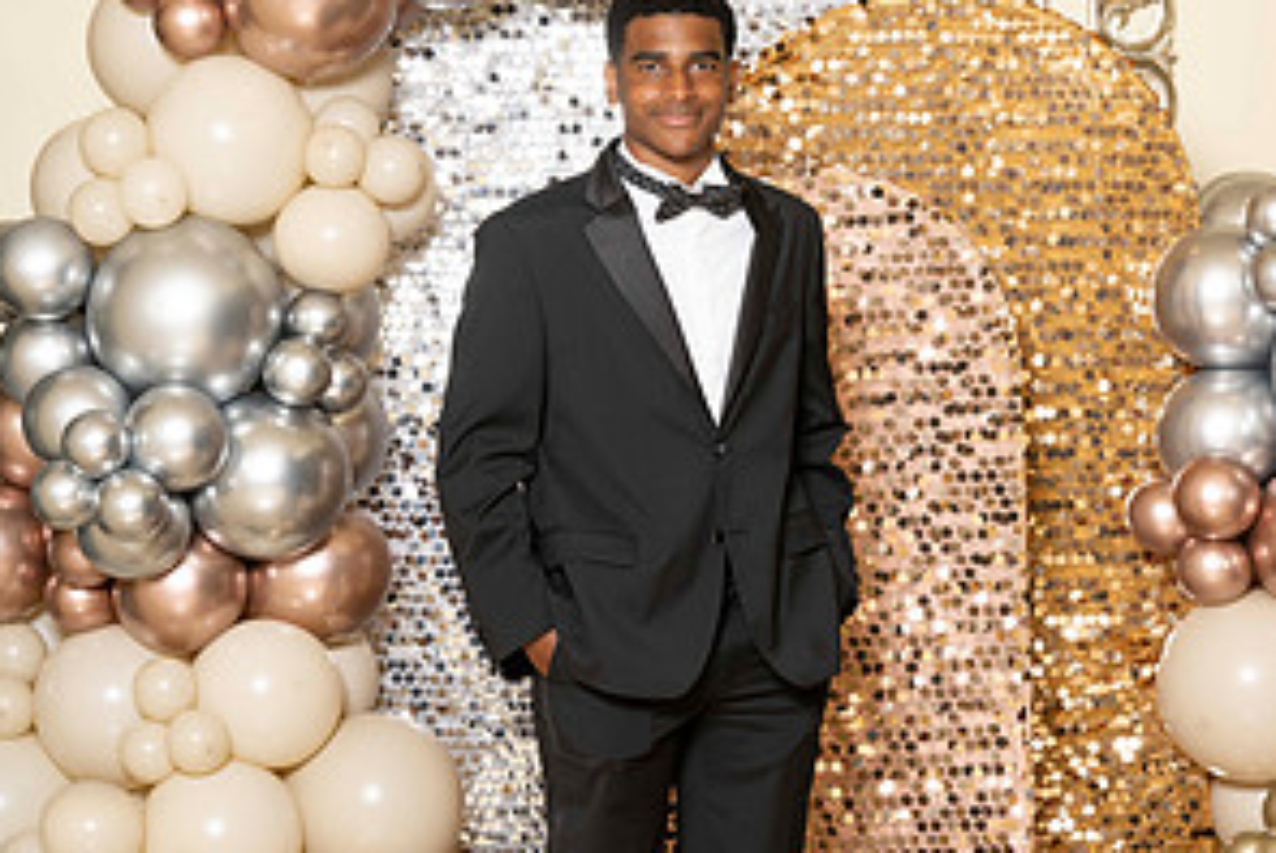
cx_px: 642
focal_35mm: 120
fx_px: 4257
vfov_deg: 11.4
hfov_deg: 17.0
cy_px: 478
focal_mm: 79
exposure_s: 1/200
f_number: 5.6
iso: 250
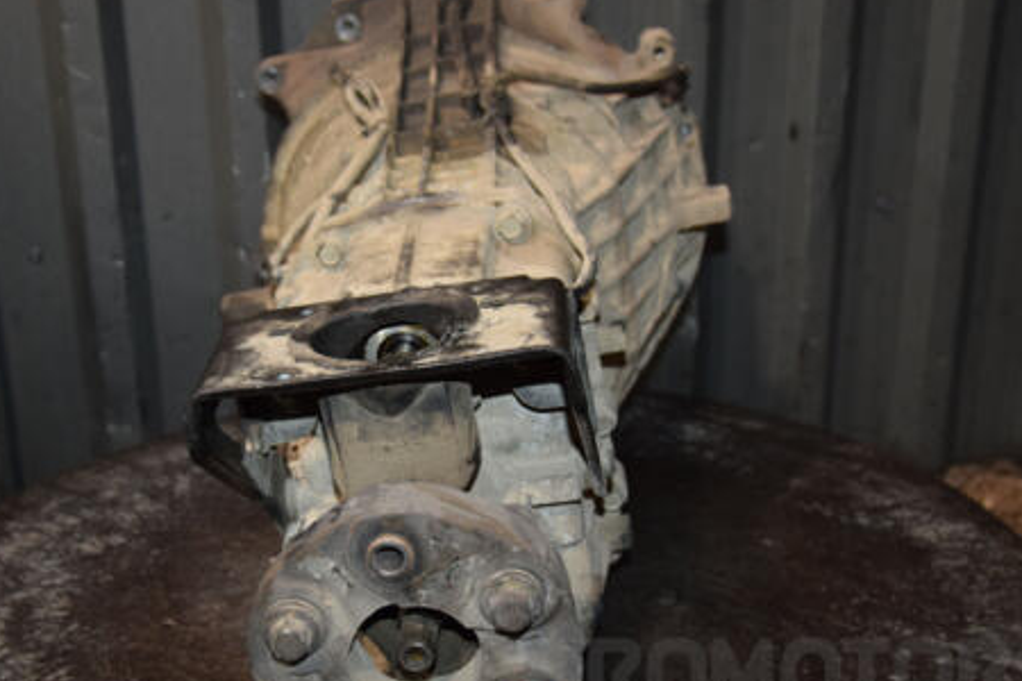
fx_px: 1590
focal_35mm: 56
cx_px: 432
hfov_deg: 35.6
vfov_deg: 24.2
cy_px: 370
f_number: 5
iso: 800
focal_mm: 28
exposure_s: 1/60
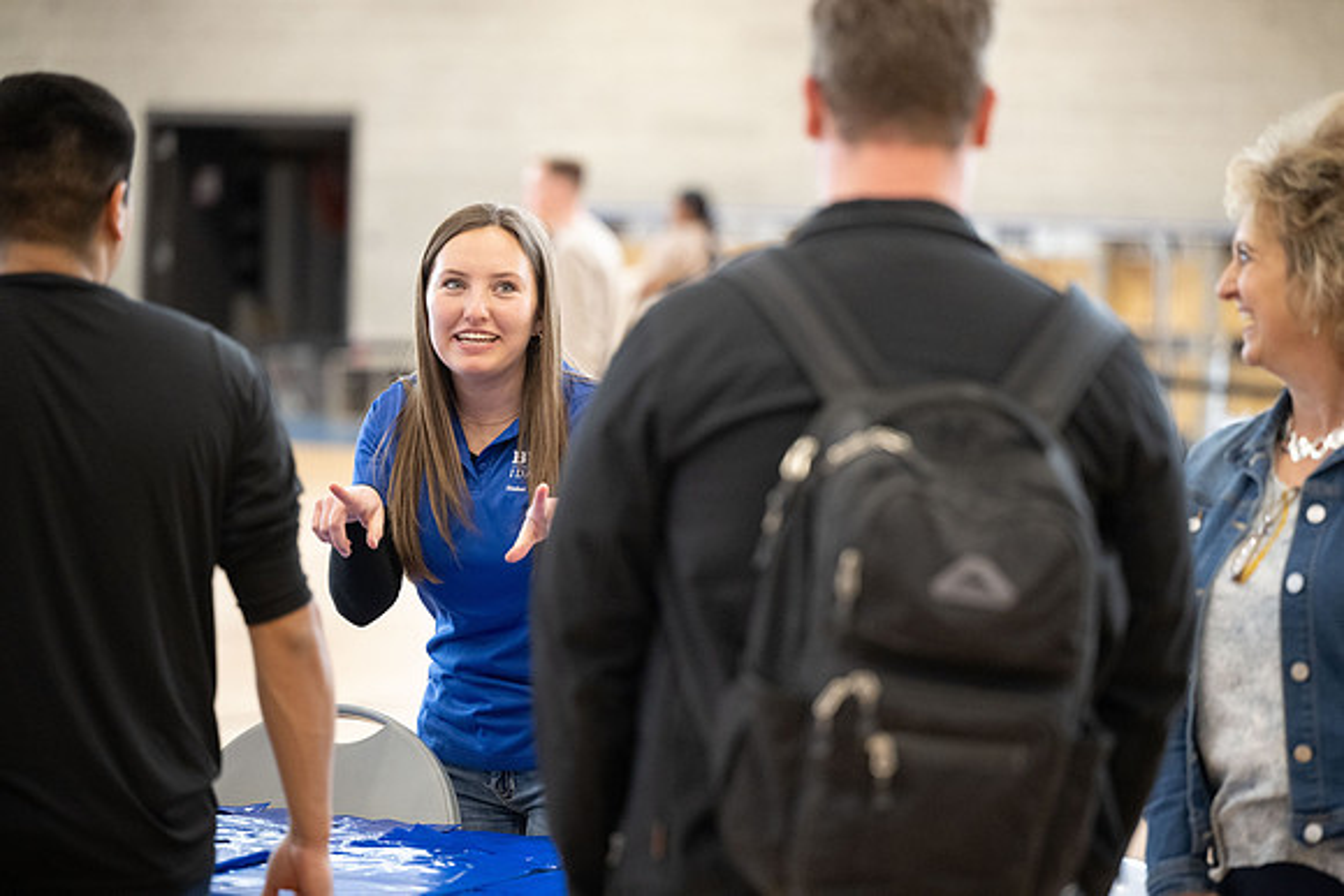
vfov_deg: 10.2
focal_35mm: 135
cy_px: 448
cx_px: 672
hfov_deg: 15.2
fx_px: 5041
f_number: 2.8
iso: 2500
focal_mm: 135
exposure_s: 1/250
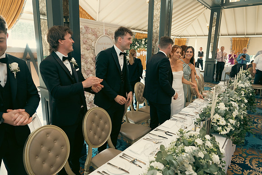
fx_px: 175
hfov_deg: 73.7
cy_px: 88
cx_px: 131
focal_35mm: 24
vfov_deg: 53.2
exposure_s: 1/250
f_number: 3.5
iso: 1600
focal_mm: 24
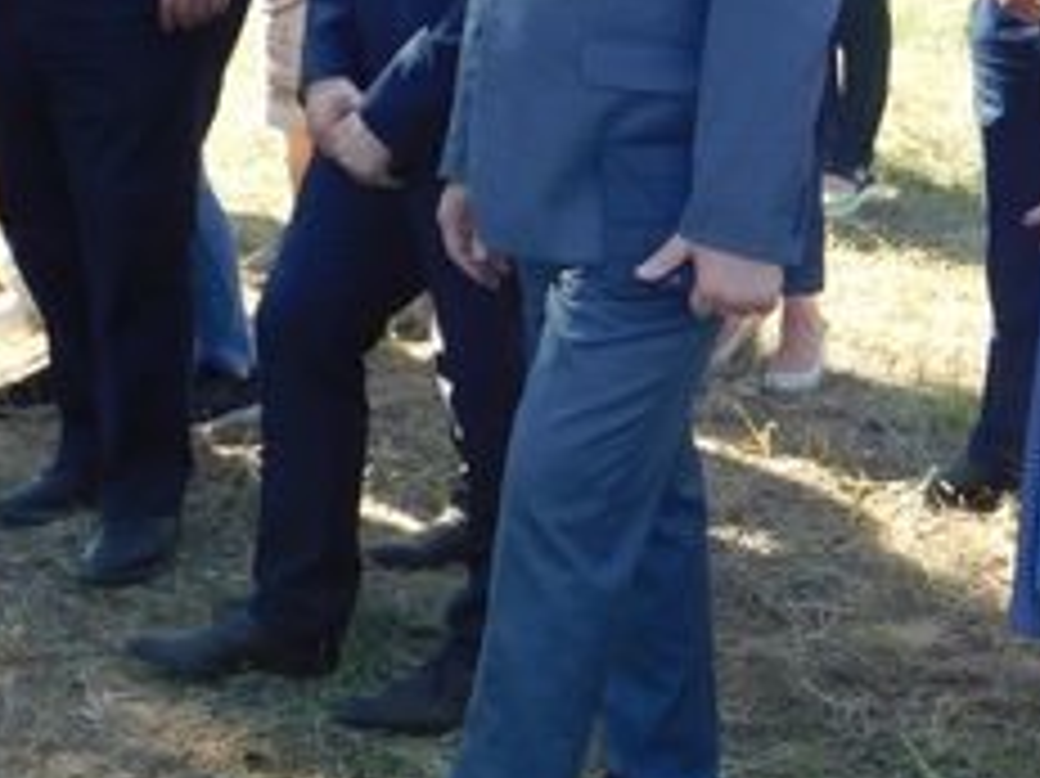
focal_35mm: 97
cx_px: 709
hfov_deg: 20.2
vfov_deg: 15.0
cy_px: 18
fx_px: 2913
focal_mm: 6.3
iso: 125
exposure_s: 1/200
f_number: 3.5
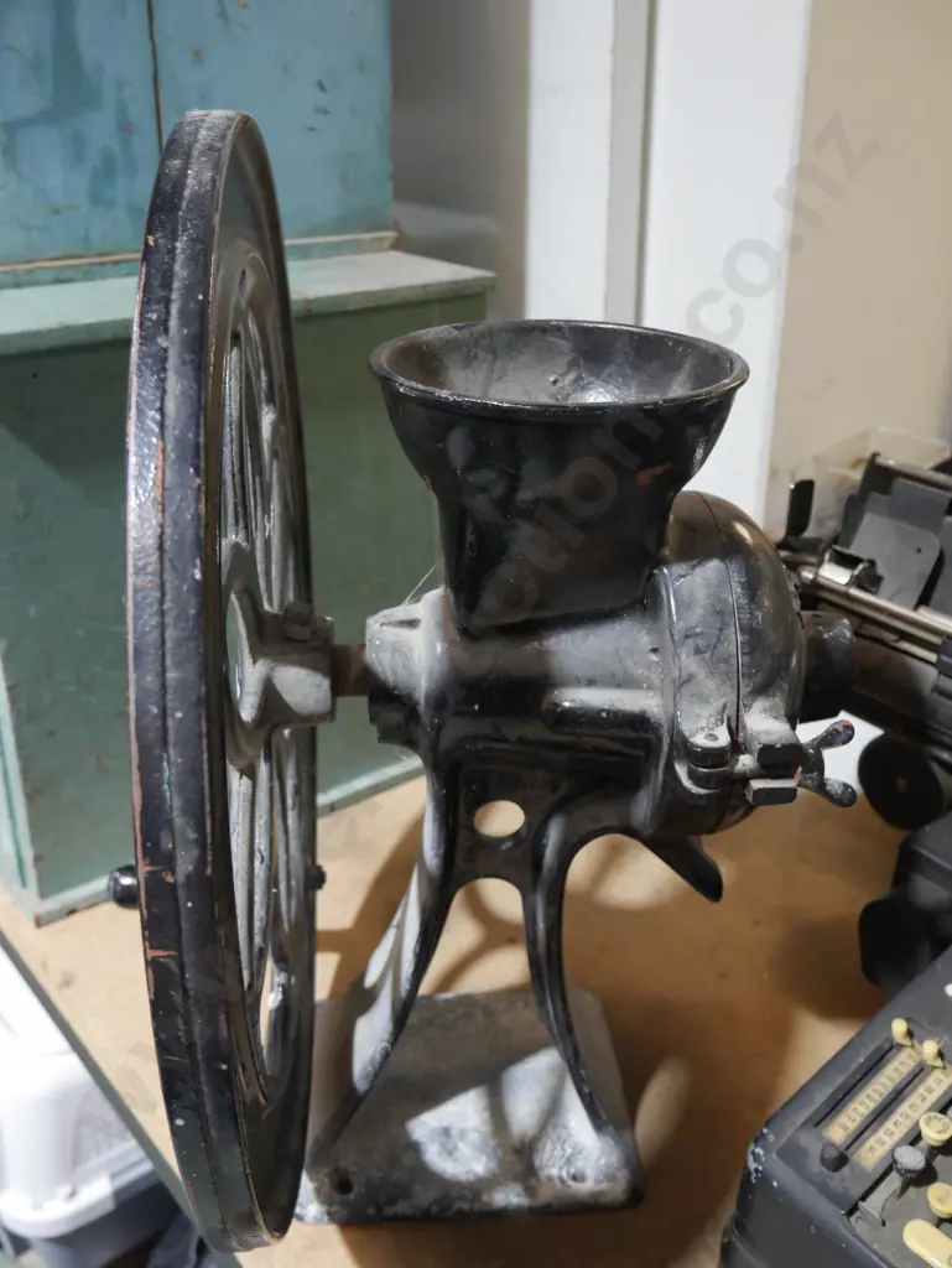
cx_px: 476
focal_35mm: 32
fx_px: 1172
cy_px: 634
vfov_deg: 56.8
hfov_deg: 44.2
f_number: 3.6
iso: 1250
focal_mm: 16
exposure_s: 1/60
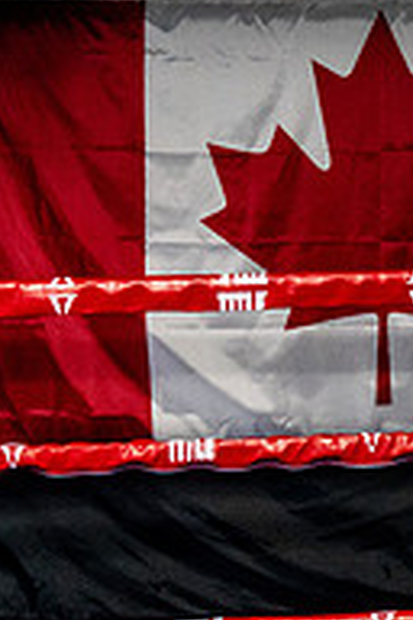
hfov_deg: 8.5
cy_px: 266
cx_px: 697
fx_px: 2701
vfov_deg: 13.1
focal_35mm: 157
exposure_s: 1/800
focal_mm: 35
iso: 5000
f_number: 2.8
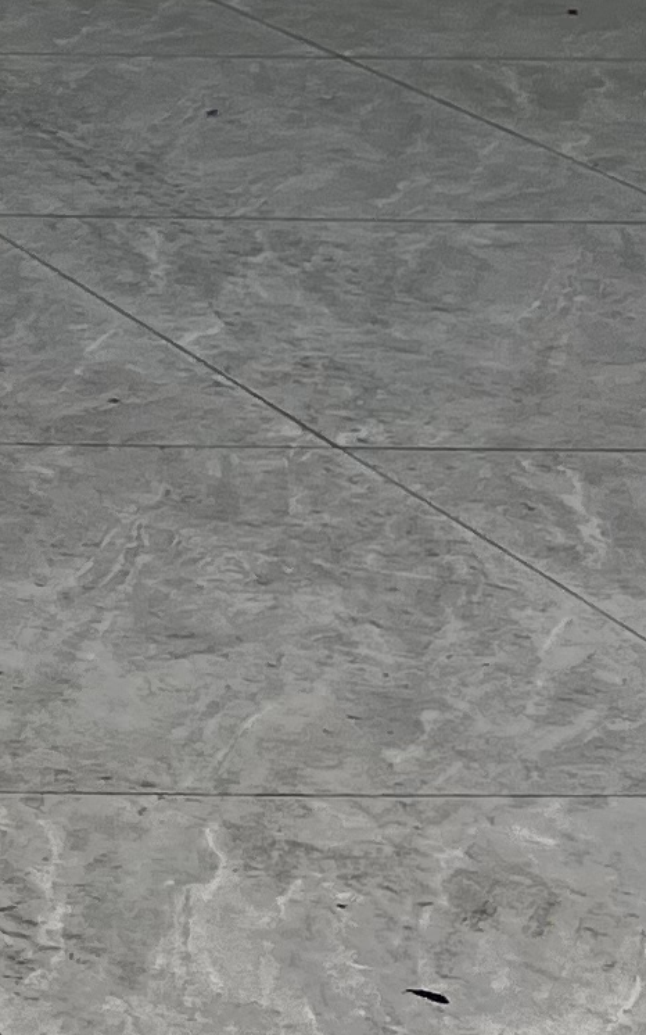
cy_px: -581
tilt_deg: -4.2
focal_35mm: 149
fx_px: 4199
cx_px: -1823
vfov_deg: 13.2
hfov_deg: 7.0
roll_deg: +0.0
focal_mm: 5.1
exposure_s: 1/216
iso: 40
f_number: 1.6
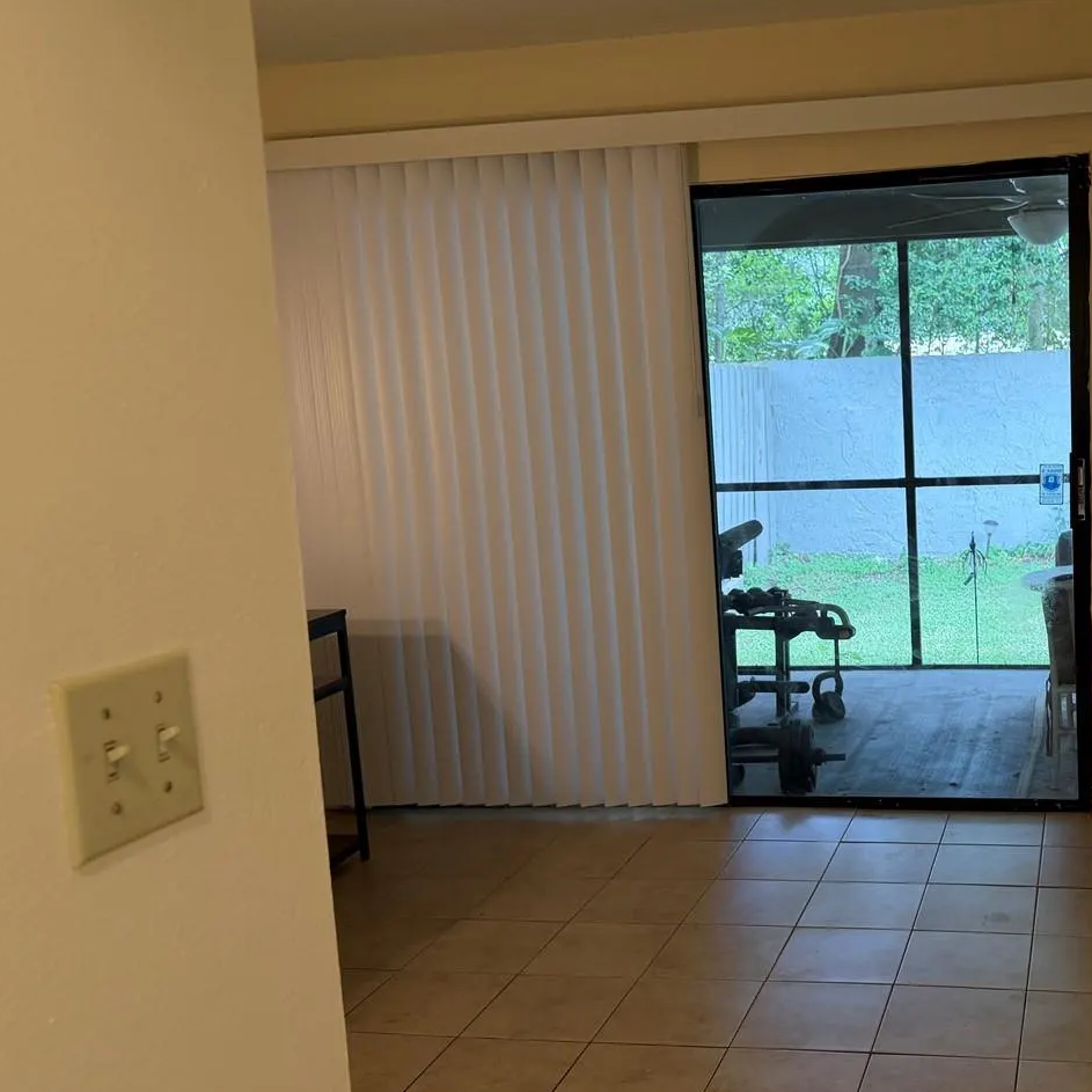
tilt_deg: -7.1
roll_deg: +2.8
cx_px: 891
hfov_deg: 43.6
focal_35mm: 36
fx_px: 1285
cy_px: 577
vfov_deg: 46.0
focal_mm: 6.76
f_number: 1.78
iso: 160
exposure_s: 1/60
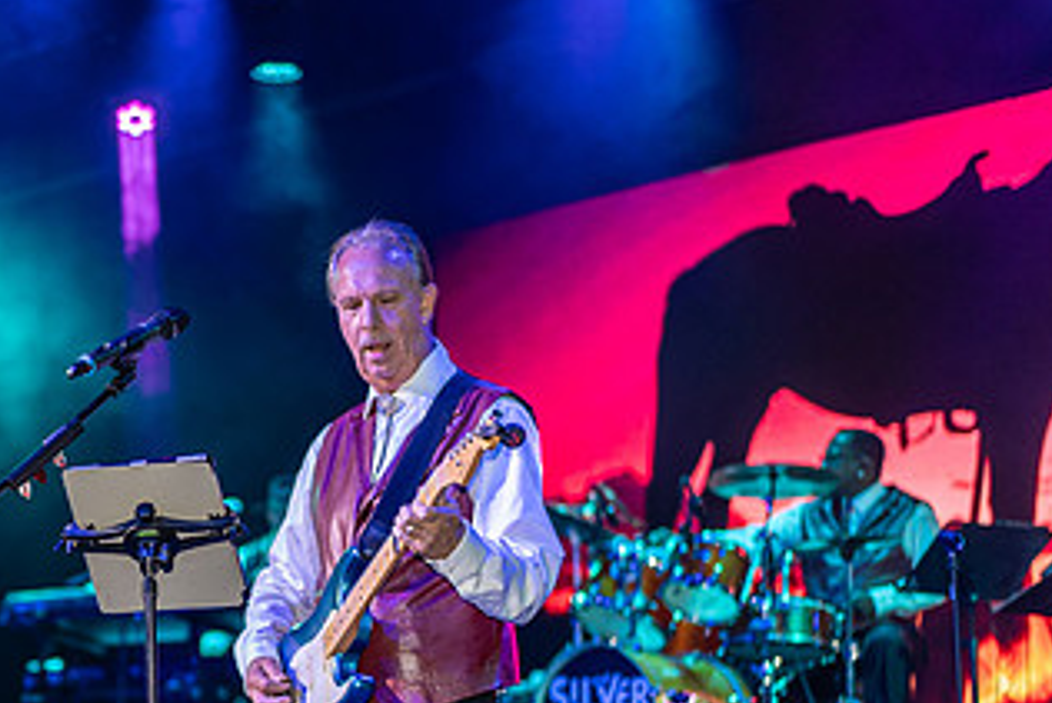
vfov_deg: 13.4
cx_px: 97
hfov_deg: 19.8
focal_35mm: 101
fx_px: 2953
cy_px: 631
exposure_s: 1/200
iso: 320
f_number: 1.8
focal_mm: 55
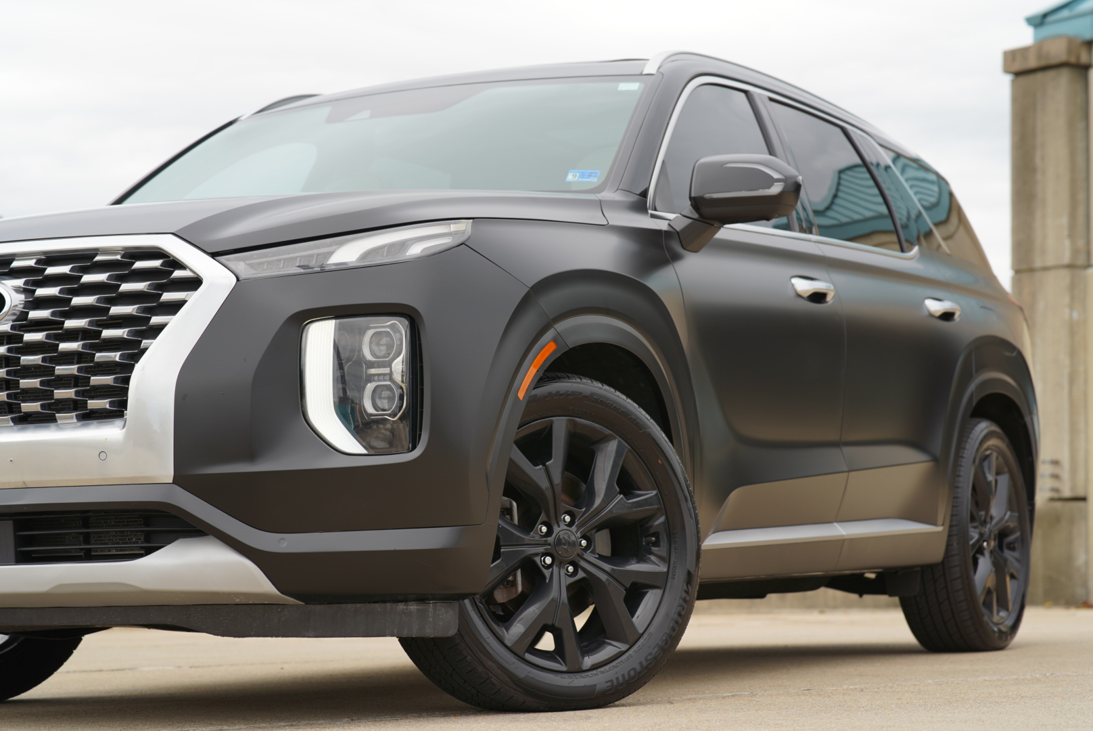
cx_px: 546
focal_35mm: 85
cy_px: 366
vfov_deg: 16.1
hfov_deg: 23.9
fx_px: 2582
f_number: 4.5
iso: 100
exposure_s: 1/200
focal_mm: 85
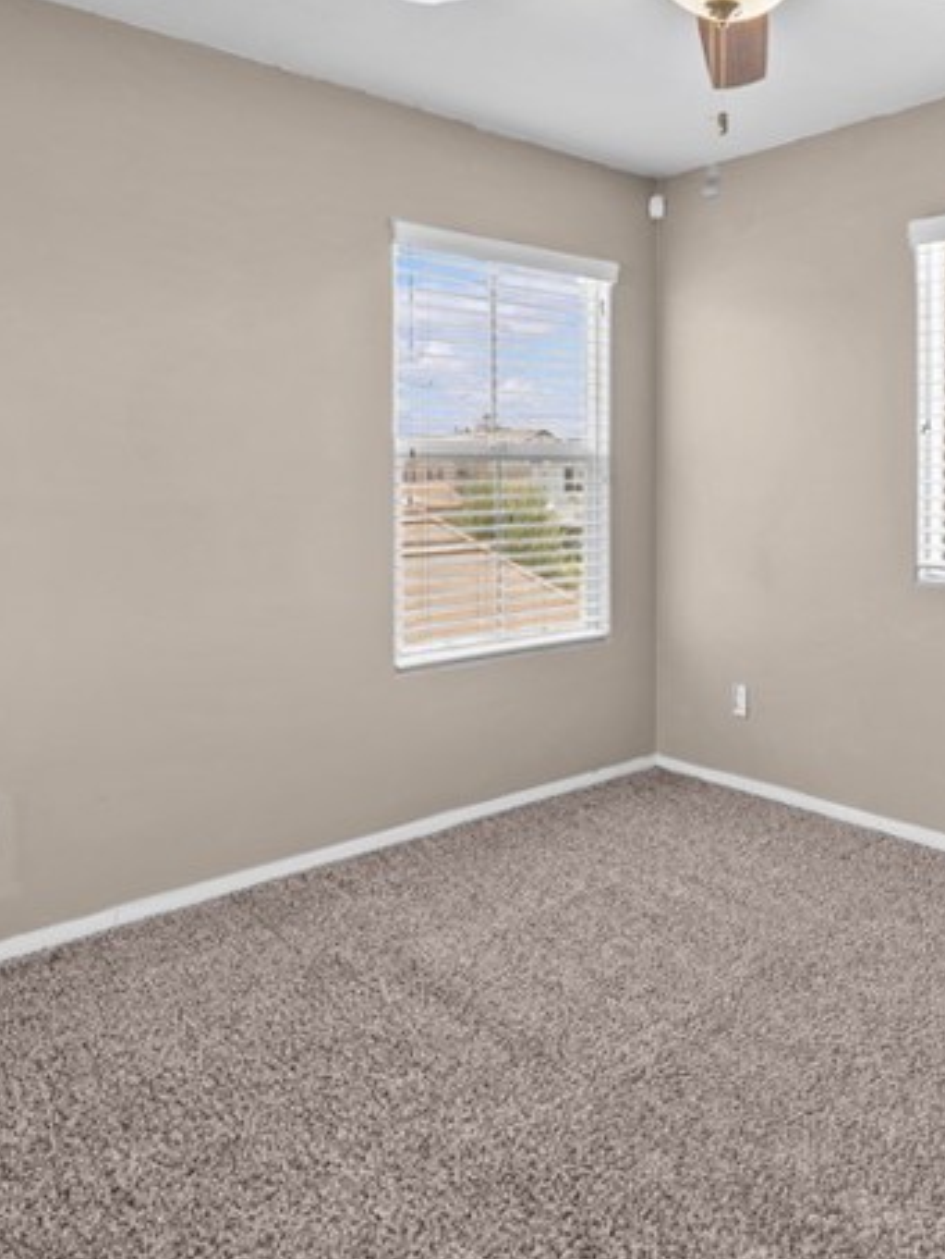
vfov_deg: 66.0
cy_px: 453
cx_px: 787
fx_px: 945
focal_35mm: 26
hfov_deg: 49.3
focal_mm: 12
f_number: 9
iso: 125
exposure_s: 1/3
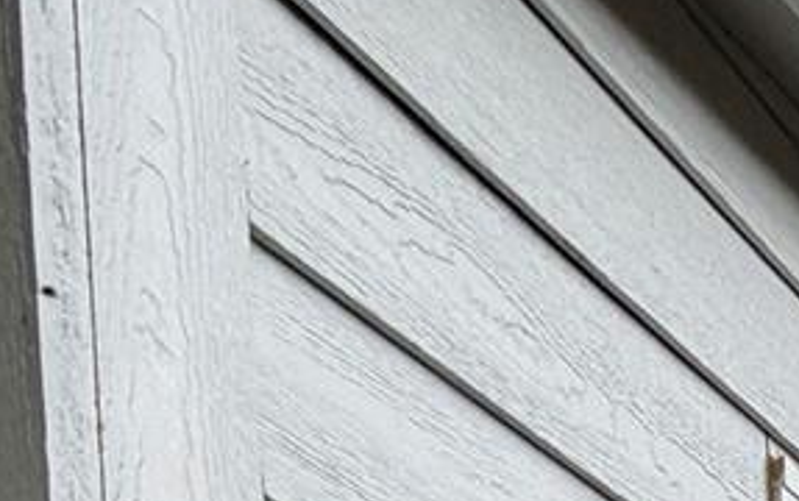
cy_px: 1500
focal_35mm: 62
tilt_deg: -2.9
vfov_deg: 11.5
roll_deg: +1.7
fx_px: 1351
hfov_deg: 25.2
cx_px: 1194
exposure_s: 1/121
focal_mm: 2.22
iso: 50
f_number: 2.2
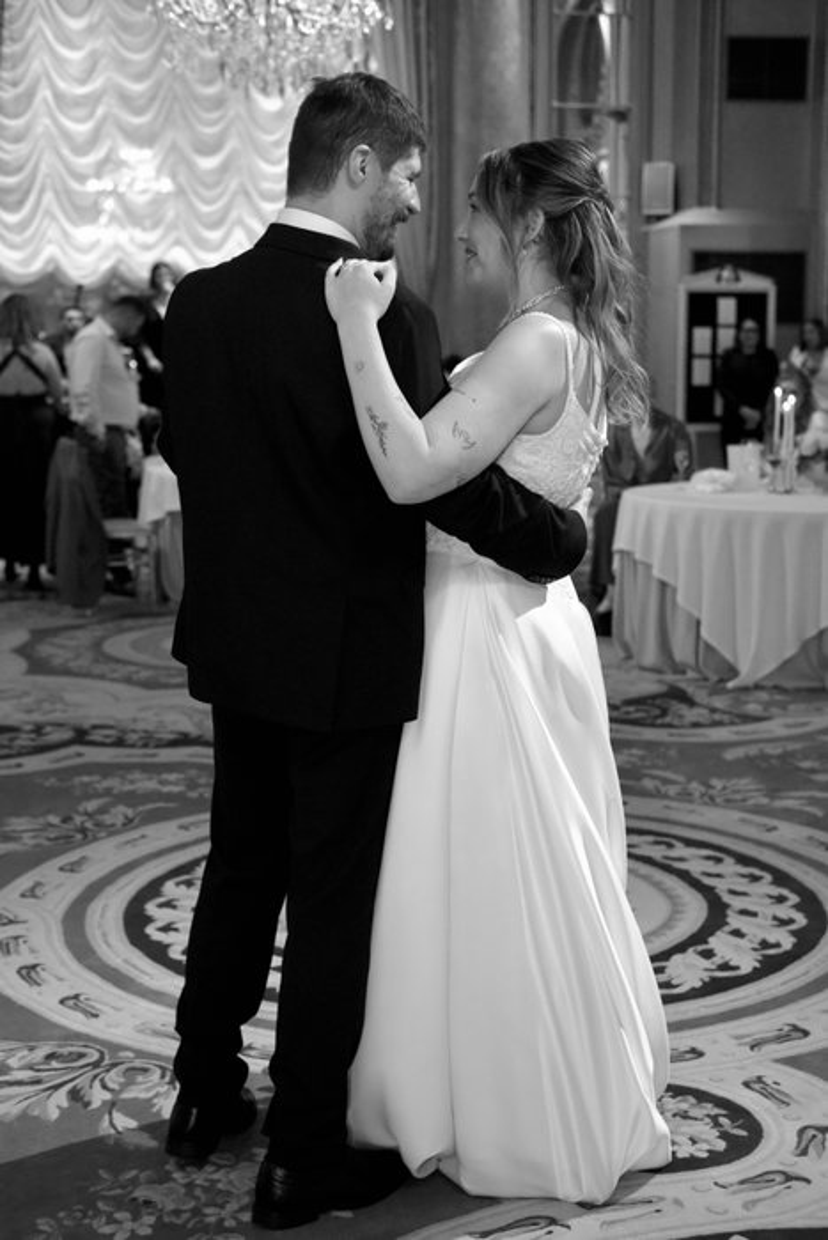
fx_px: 1827
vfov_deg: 37.5
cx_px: 414
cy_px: 620
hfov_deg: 25.5
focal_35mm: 53
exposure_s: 1/250
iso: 3200
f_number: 2.8
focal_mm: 35
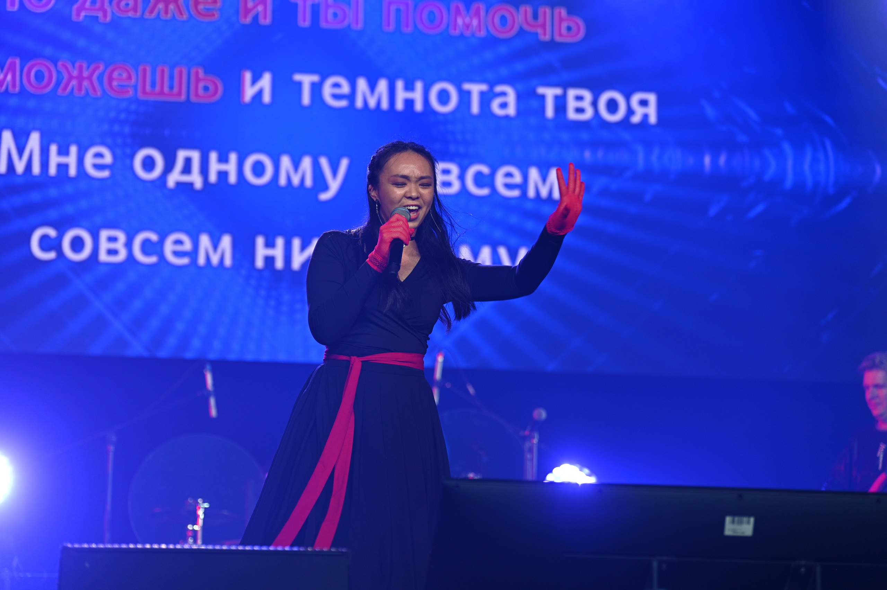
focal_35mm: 96
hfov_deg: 21.3
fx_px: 2364
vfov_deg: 14.2
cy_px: 295
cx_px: 444
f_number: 2.7
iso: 250
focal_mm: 96
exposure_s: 1/250
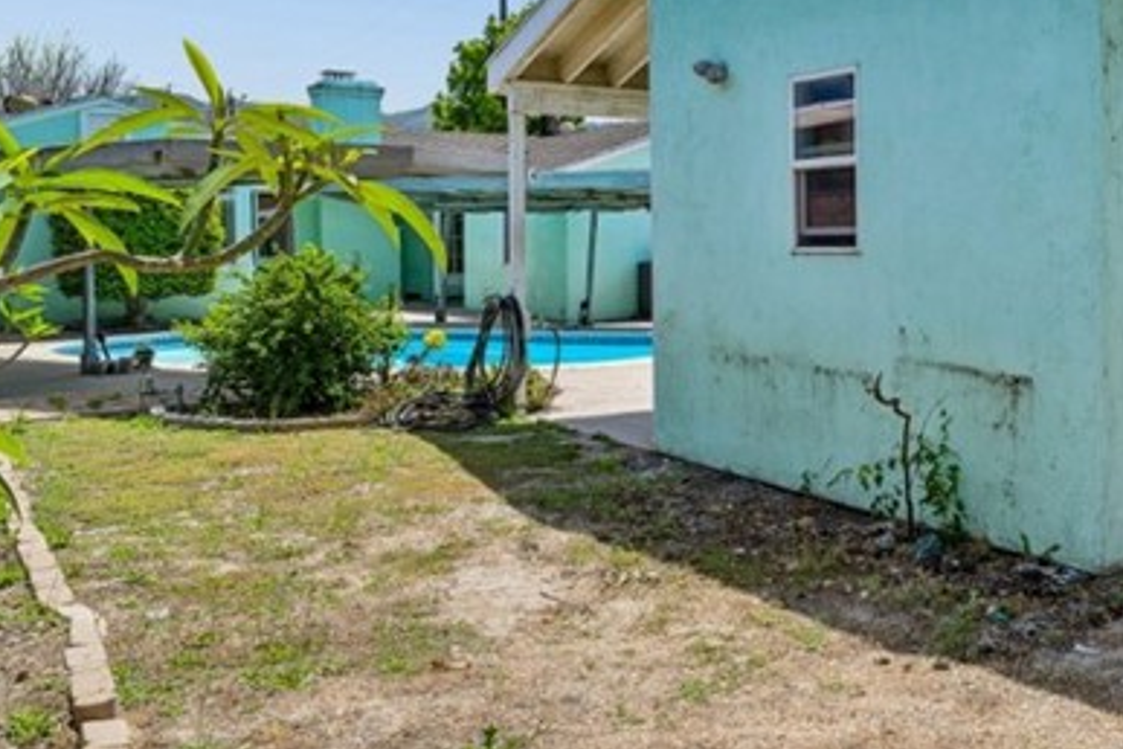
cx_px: 1019
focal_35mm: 37
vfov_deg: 35.4
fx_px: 1154
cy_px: 219
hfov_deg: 46.6
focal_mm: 14
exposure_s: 1/60
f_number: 9
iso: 64
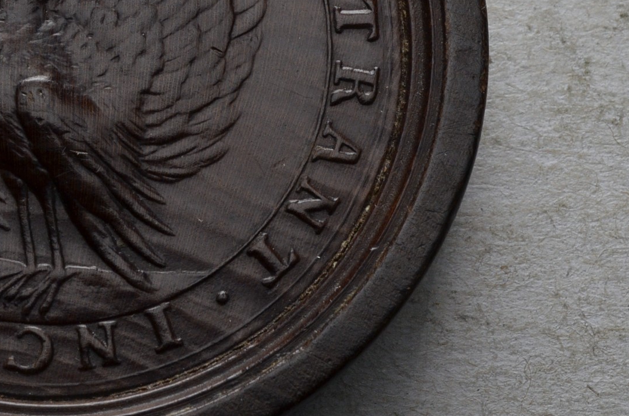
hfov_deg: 13.3
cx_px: 86
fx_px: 2670
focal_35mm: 153
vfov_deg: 8.9
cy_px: 62
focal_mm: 45
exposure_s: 1/250
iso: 400
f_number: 14
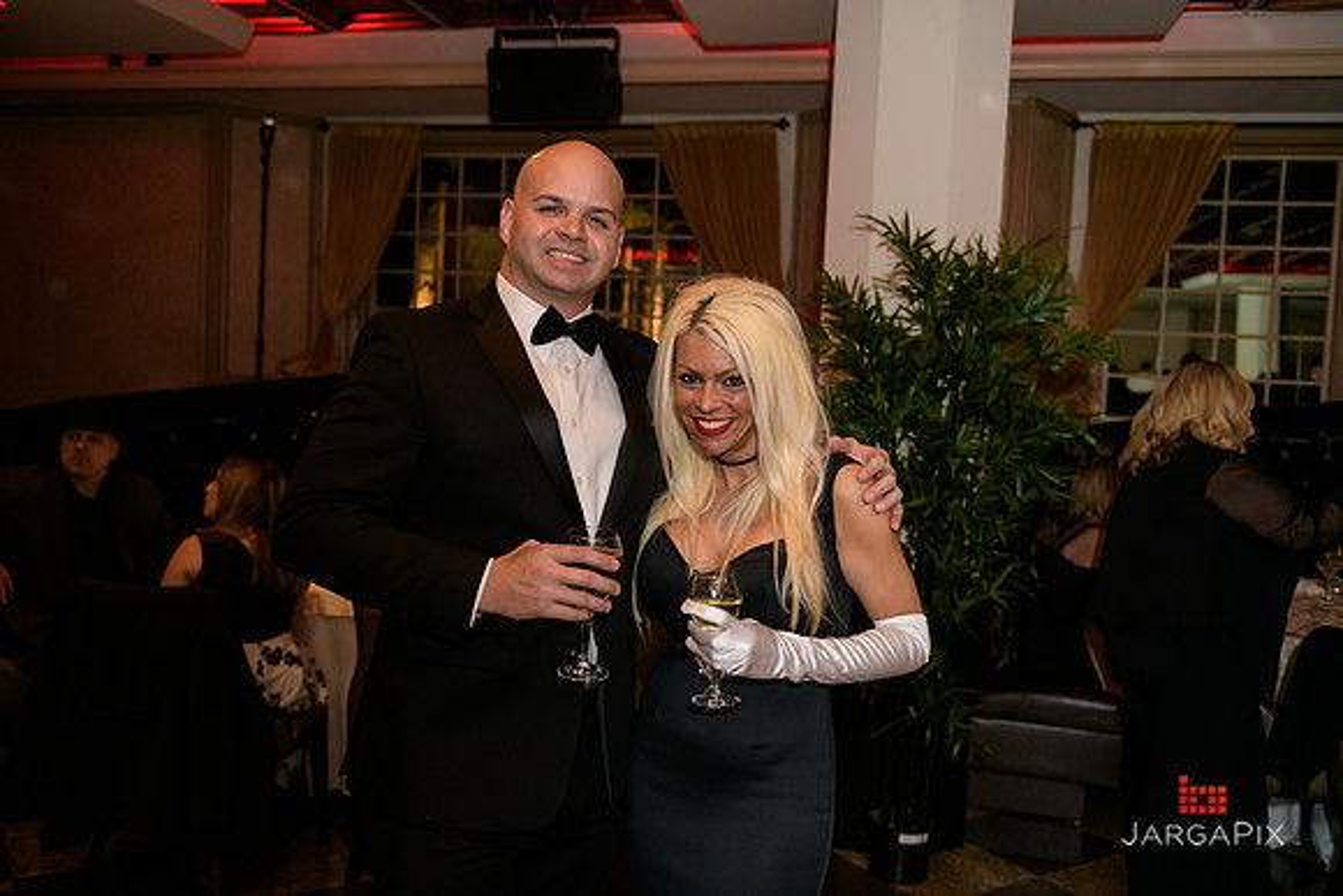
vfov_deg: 41.1
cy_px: 448
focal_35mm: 32
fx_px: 1194
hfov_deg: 58.7
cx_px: 672
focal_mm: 32
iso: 1600
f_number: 3.2
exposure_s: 1/125
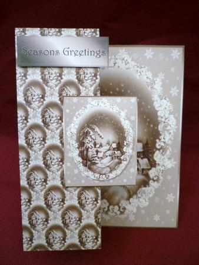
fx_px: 222
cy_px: 132
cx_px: 100
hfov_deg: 48.3
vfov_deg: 61.6
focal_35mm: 29
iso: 80
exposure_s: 1/100
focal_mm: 5.2
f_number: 3.3
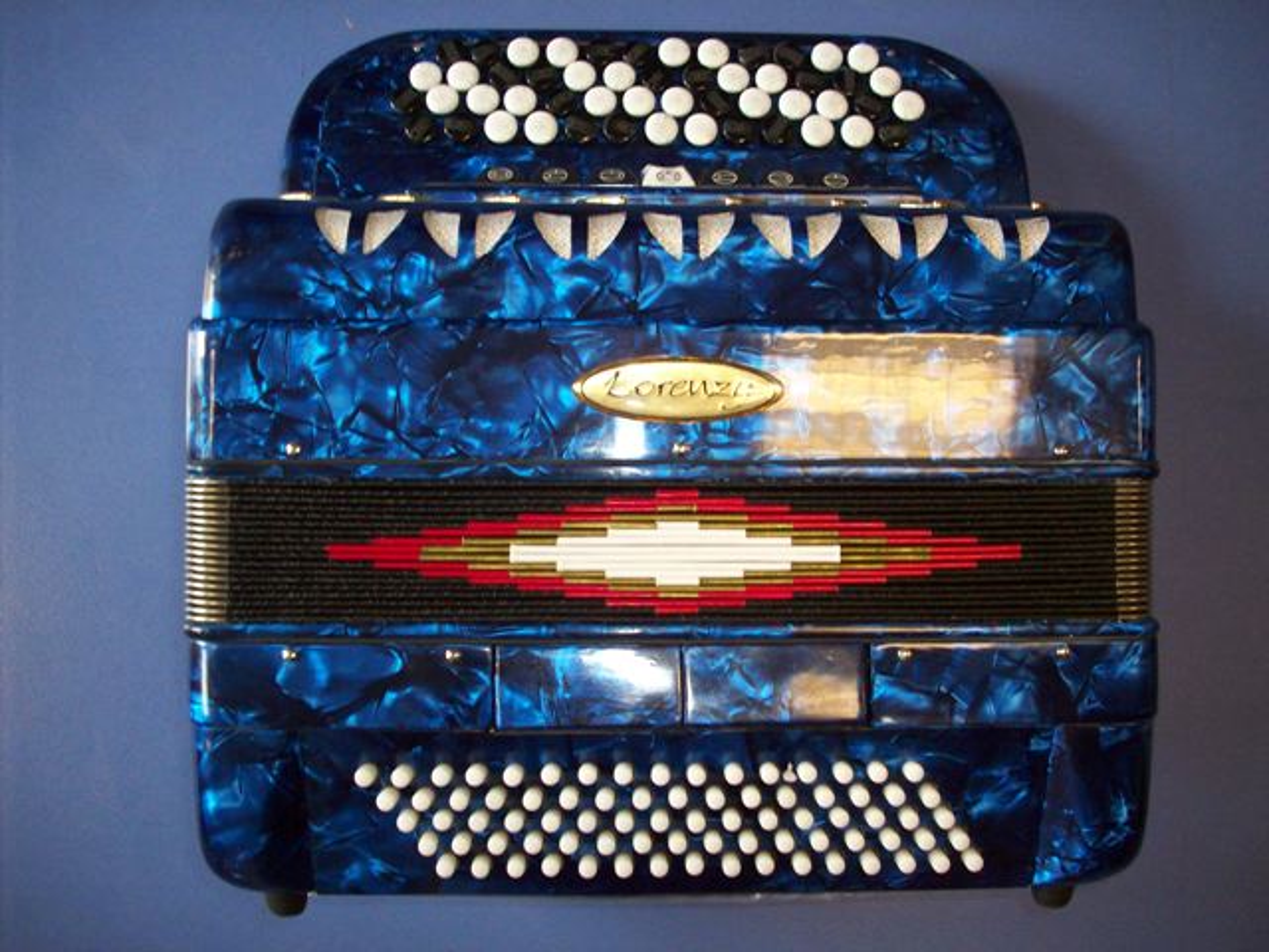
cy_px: 476
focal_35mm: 37
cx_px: 634
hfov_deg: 50.1
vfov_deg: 38.7
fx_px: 1356
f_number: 2.8
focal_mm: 6.2
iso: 160
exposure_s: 1/64
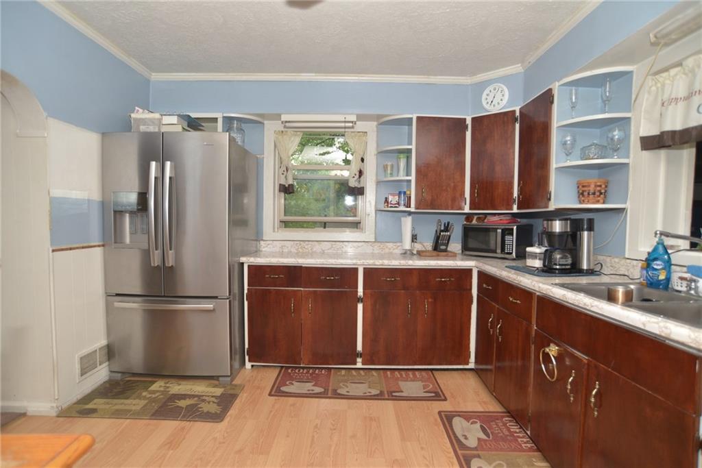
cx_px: 351
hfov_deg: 90.0
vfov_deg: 67.4
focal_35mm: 18
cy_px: 234
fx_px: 351
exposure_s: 1/125
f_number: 5
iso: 400
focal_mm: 18
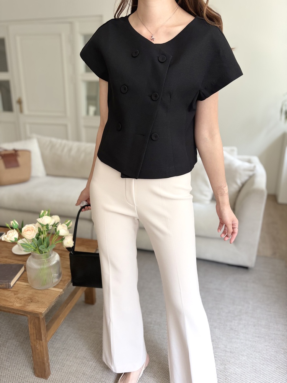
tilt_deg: -18.0
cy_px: 192
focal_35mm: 26
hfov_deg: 53.1
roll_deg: -1.8
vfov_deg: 67.3
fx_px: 287
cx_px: 144
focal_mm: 5.96
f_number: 1.6
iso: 100
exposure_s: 1/122
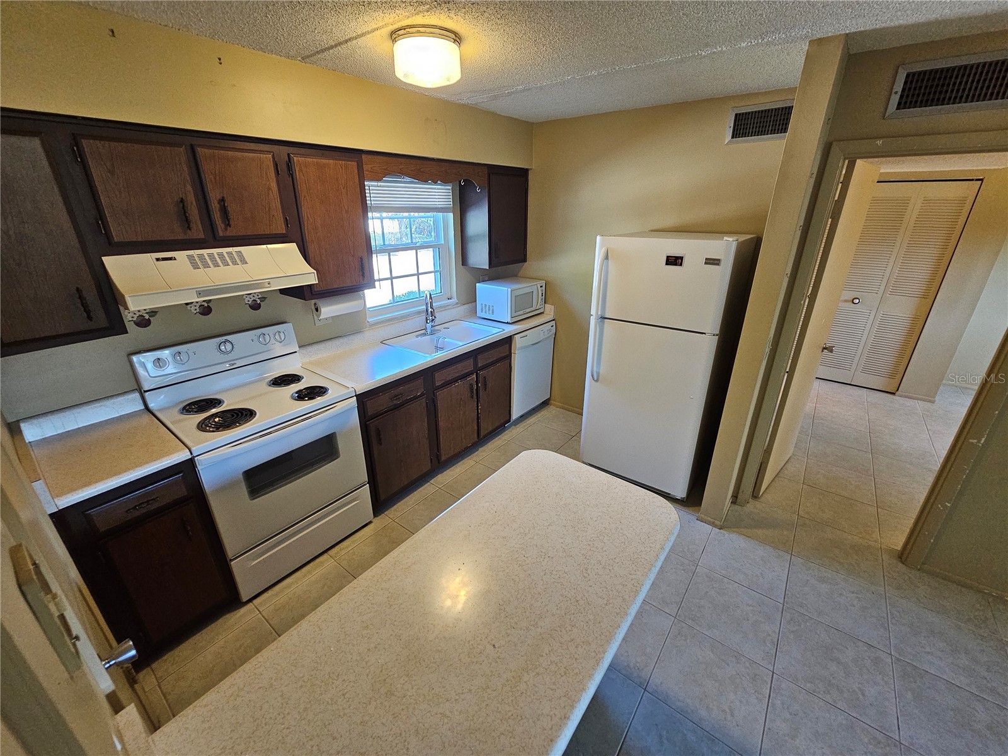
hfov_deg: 106.2
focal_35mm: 13
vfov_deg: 89.9
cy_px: 378
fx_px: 379
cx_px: 504
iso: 400
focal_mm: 2.2
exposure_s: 1/60
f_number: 2.2
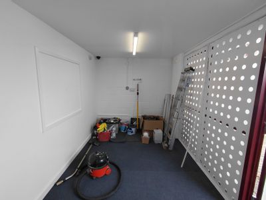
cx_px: 133
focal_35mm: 16
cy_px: 100
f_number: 2.2
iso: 40
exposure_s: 1/100
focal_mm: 1.64
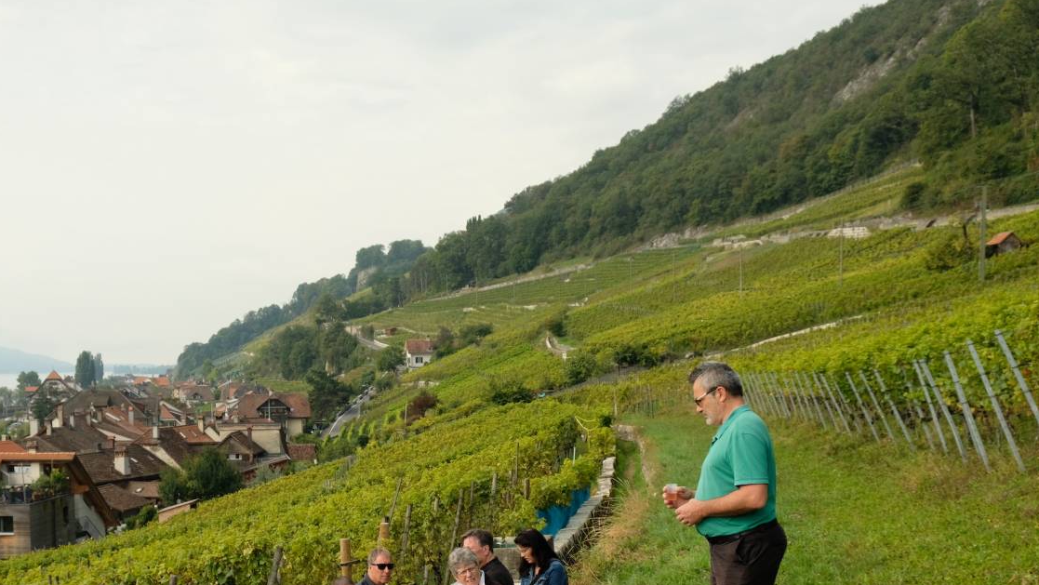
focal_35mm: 45
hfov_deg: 45.0
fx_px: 1240
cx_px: 380
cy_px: 459
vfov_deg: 26.1
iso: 400
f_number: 5.6
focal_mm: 21.4
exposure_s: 1/680
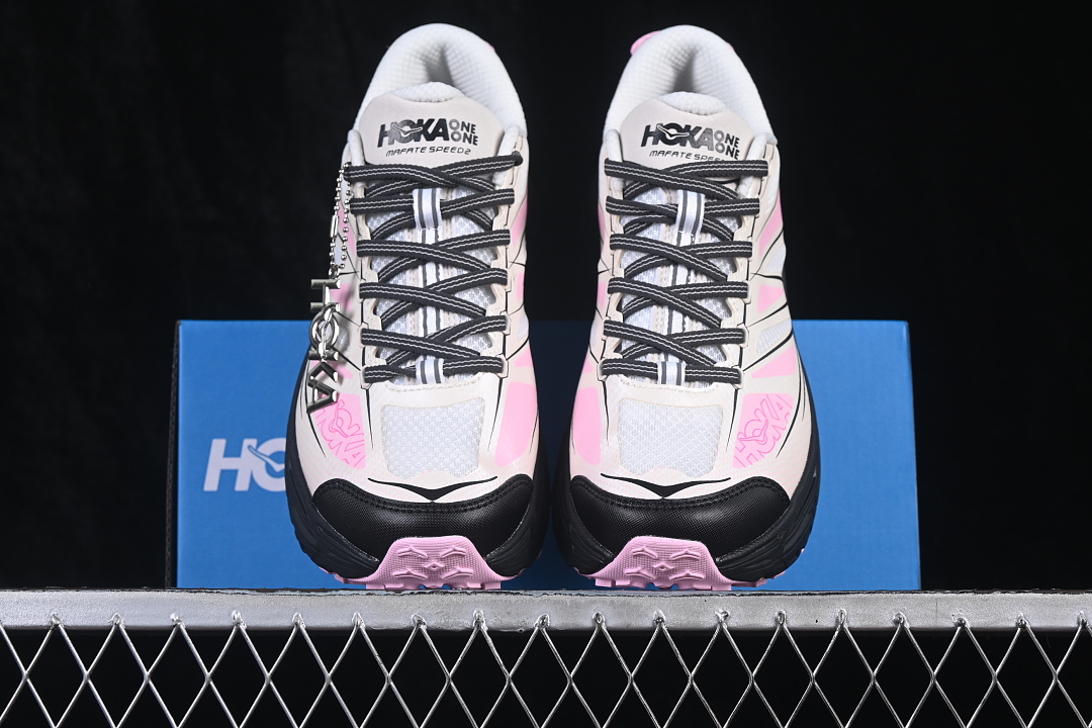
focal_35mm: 75
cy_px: 364
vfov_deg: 18.2
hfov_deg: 27.0
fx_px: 2275
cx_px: 546
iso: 160
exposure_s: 1/80
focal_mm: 50
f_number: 8
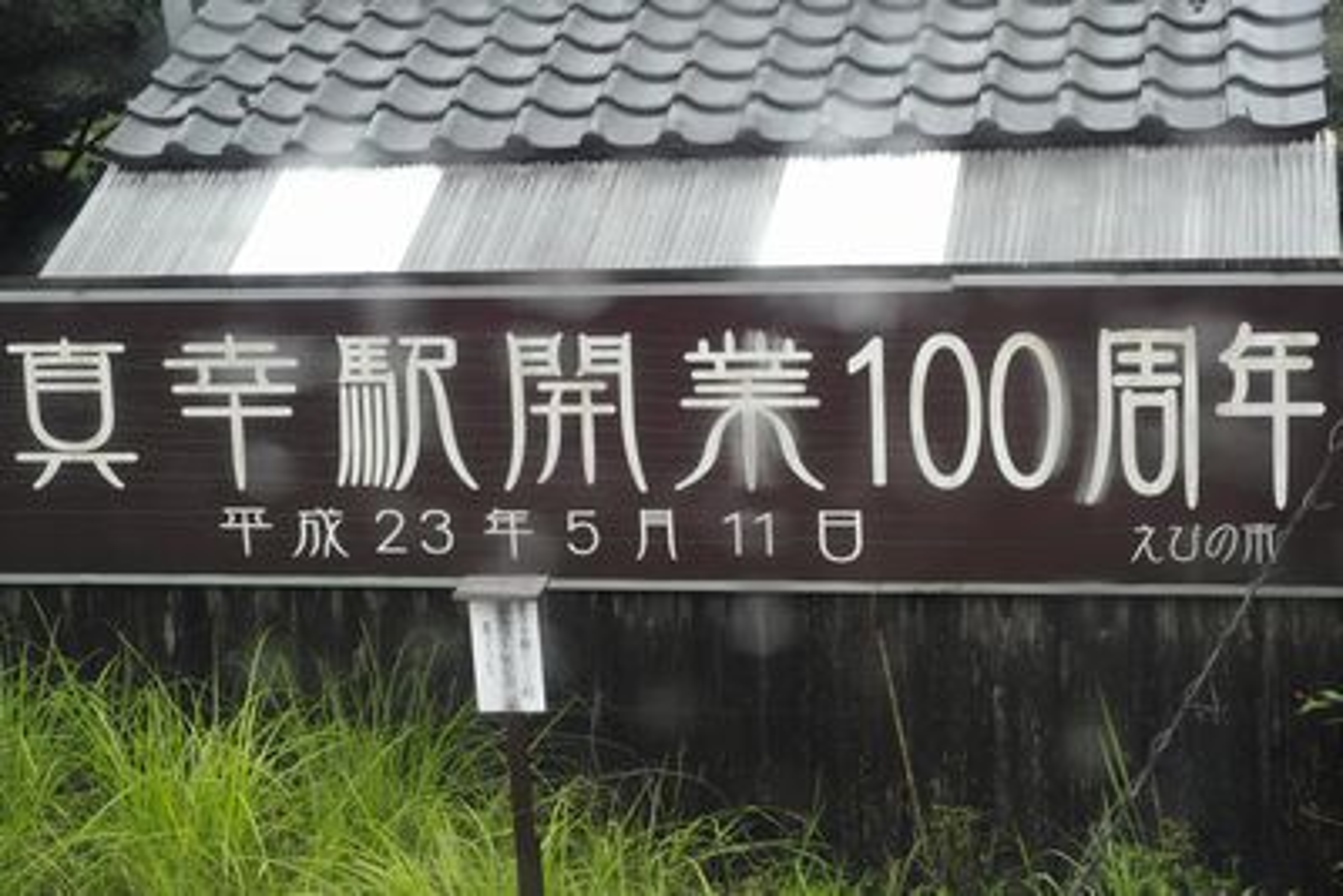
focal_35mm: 75
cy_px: 448
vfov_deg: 18.2
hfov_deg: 27.0
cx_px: 672
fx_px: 2799
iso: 400
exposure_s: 1/80
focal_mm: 50
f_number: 5.6
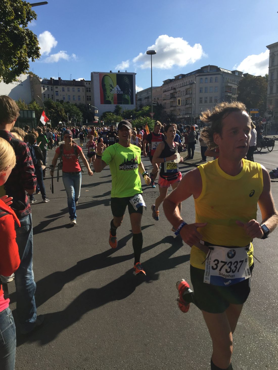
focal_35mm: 29
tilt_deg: -8.0
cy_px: 185
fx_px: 311
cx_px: 139
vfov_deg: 61.7
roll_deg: +1.6
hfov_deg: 48.2
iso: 32
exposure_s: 1/2198
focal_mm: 4.15
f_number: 2.2
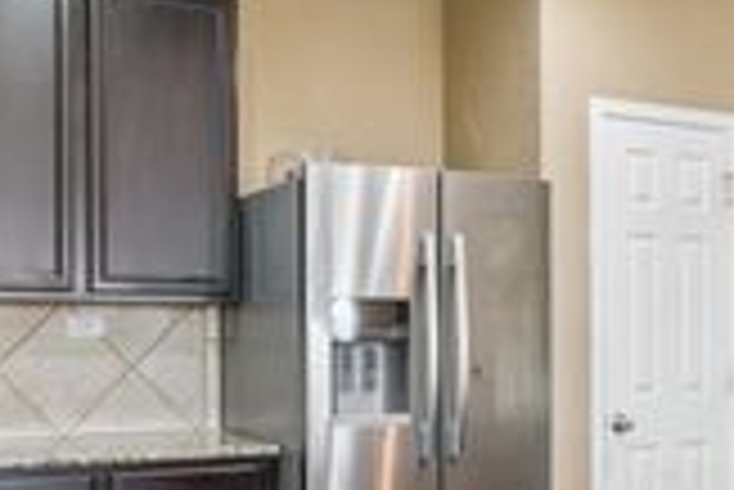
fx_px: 1000
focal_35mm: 49
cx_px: 383
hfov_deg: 40.3
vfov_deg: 27.4
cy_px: 330
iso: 400
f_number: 8
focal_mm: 16
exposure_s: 1/4
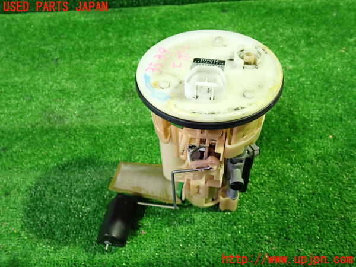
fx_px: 309
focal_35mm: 30
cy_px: 134
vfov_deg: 46.8
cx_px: 178
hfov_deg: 60.0
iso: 500
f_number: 2.3
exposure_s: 1/30
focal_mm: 5.4
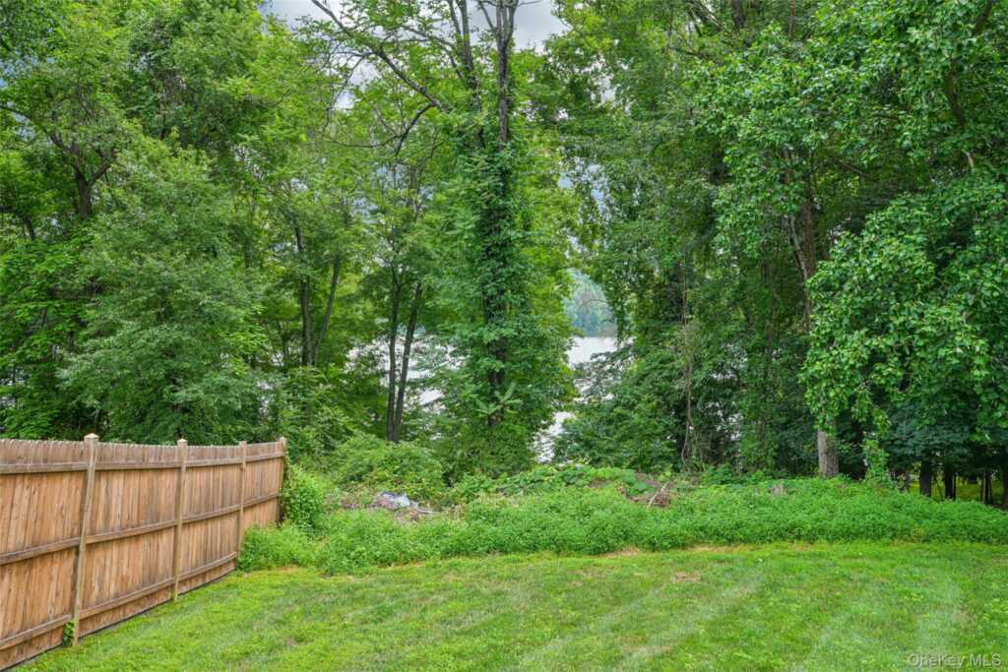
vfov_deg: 42.3
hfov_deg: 60.3
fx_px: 868
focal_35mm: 31
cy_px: 336
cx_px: 504
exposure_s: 1/40
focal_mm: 31
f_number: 8
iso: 160
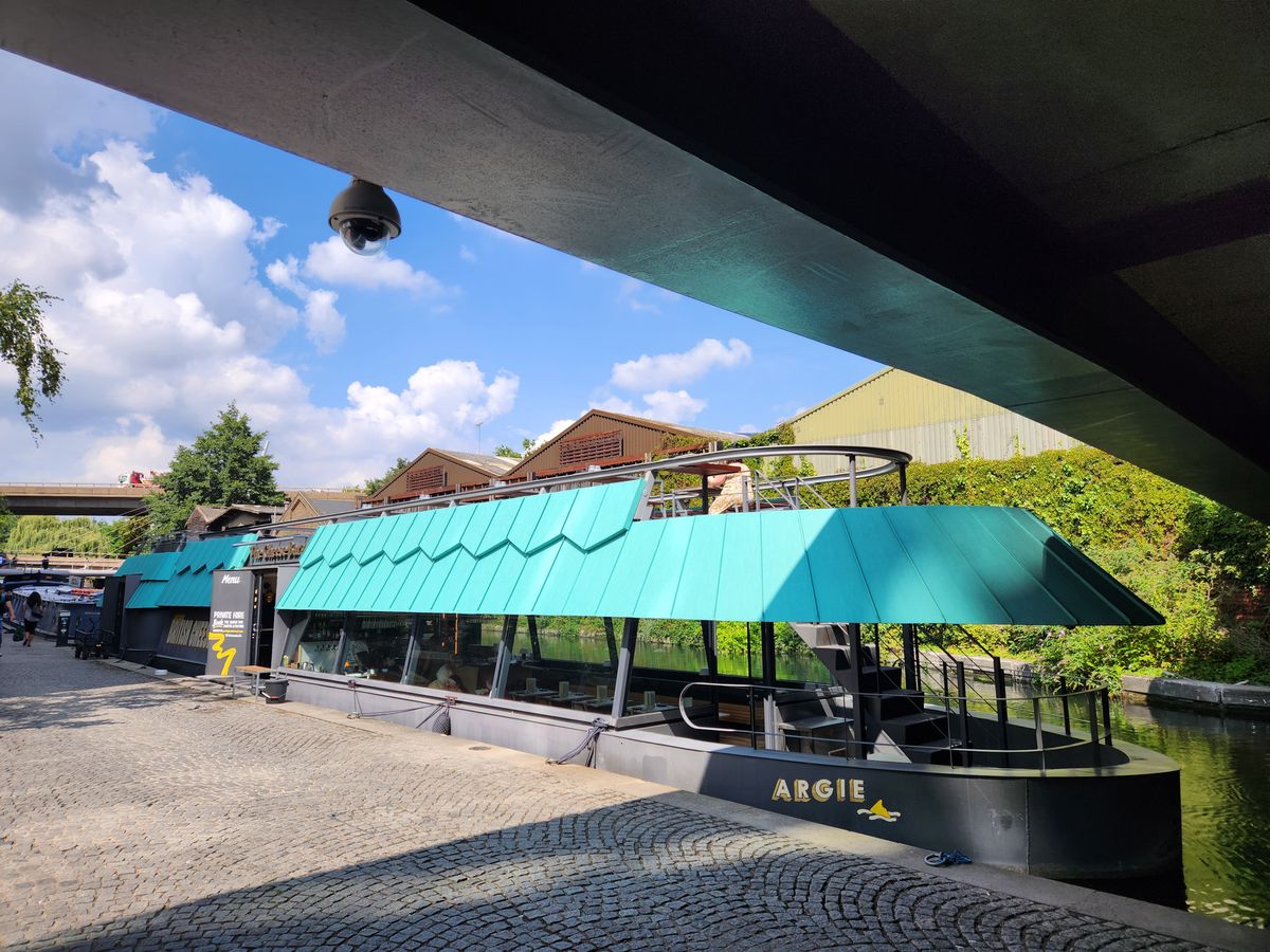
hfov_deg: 73.9
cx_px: 635
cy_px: 476
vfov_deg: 58.9
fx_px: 844
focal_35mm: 23
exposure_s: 1/1154
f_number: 1.8
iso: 20
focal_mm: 5.4
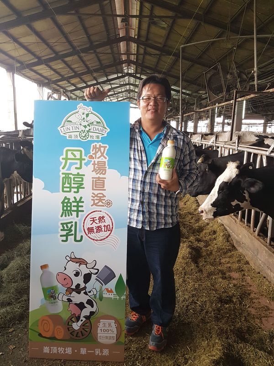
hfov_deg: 53.1
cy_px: 183
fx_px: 274
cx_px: 137
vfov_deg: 67.3
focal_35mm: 26
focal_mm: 4.2
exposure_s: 1/60
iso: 125
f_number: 1.7
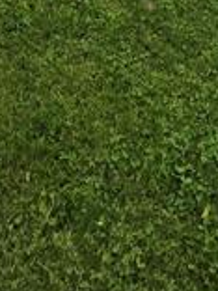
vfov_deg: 15.3
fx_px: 537
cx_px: 166
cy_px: -407
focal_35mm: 64
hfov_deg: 22.7
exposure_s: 1/286
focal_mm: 2.2
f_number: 2.2
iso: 50
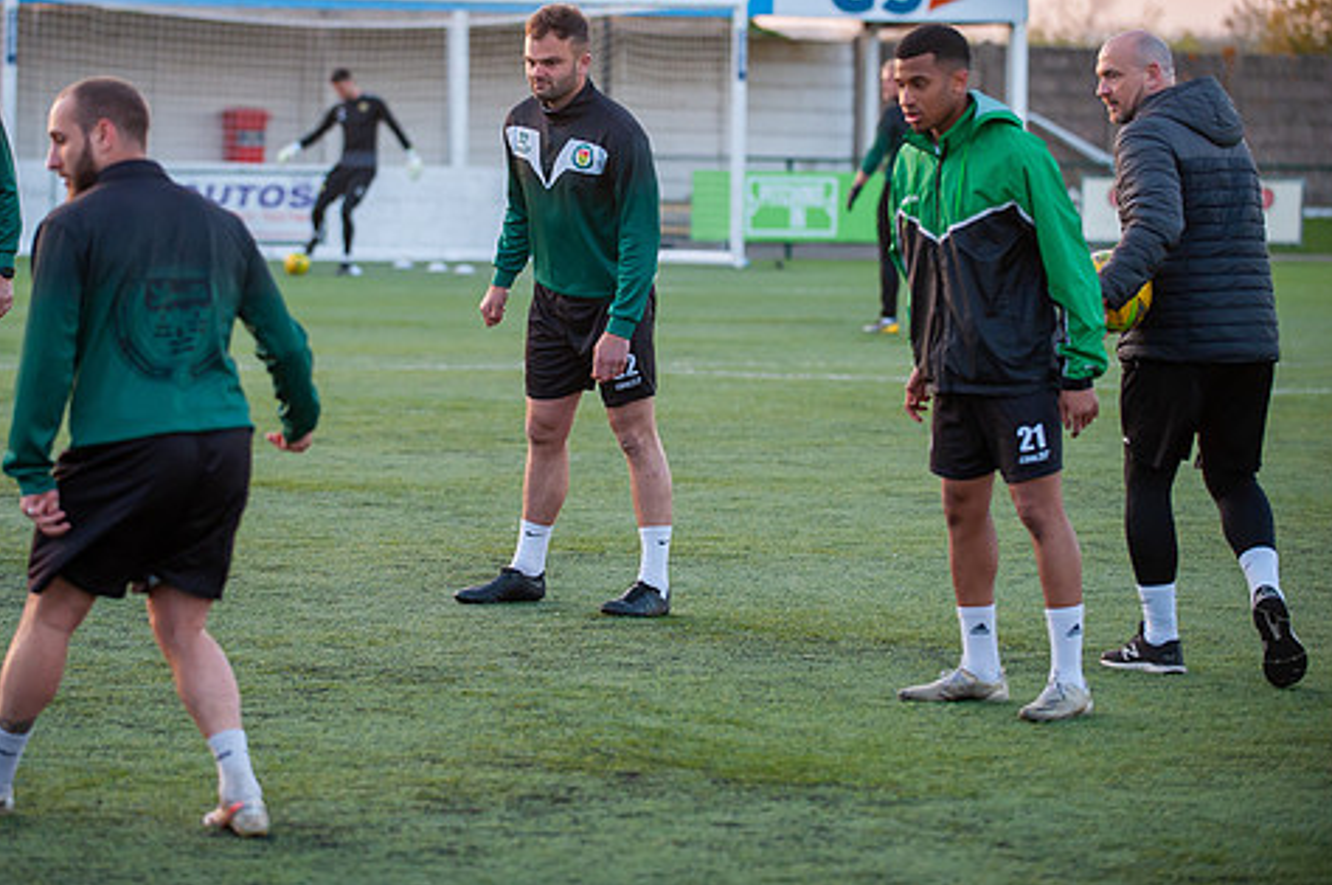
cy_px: 354
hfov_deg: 14.5
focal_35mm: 142
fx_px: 5248
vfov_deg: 9.6
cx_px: 565
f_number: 2.8
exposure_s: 1/640
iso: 1250
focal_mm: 116
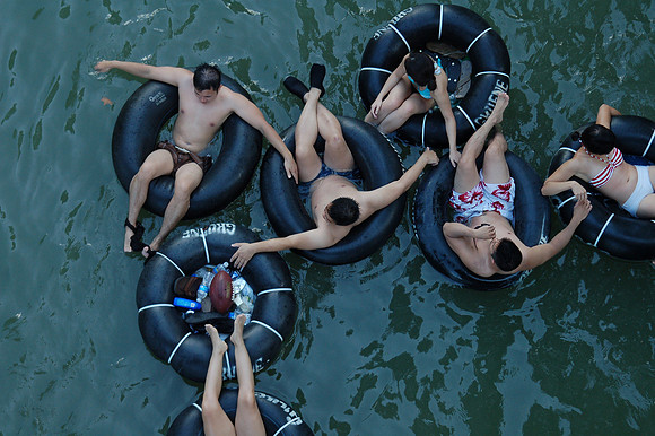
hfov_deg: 20.0
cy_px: 218
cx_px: 328
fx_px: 1855
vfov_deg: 13.4
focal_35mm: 102
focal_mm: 68
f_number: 5
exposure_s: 1/200
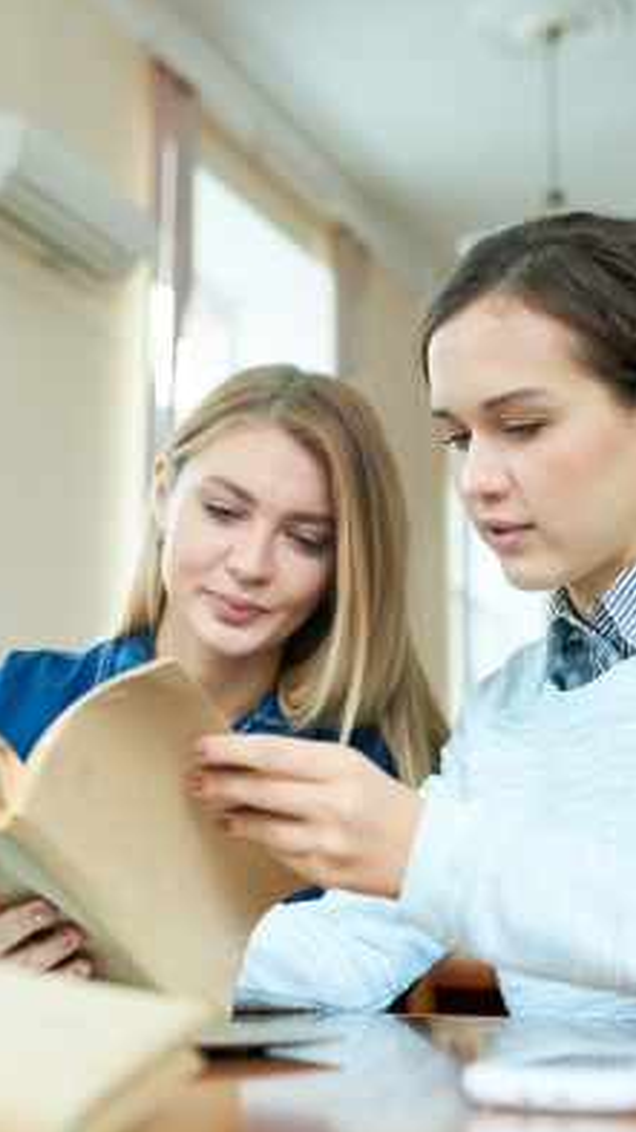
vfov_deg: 37.2
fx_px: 1679
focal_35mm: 56
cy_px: 567
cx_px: 282
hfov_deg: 21.4
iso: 500
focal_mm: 35
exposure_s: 1/160
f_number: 2.8
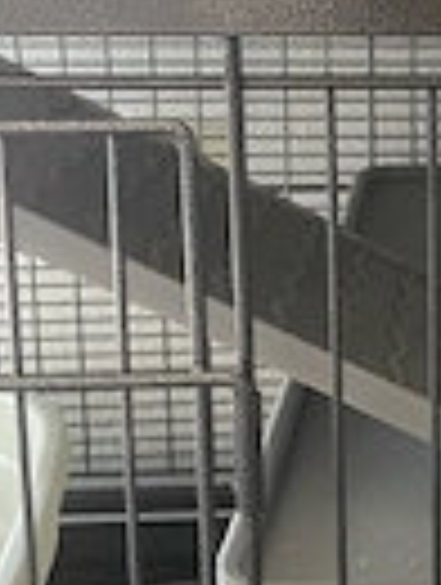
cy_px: 130
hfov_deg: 17.3
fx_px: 1354
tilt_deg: -11.1
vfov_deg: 24.1
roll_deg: -0.7
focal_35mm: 80
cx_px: 580
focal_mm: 4.2
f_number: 1.6
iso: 640
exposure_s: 1/30
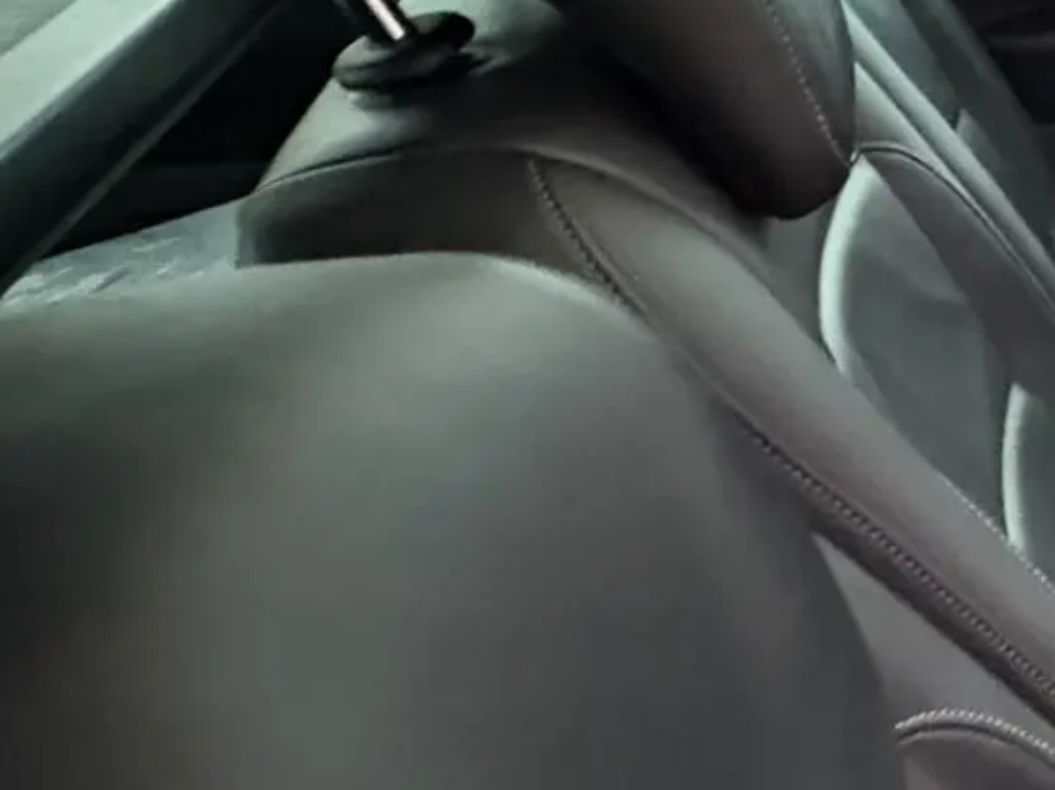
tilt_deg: -29.4
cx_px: 1726
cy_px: 246
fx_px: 1492
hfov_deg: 24.9
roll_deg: -6.2
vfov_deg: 29.4
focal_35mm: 49
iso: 1250
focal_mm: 2.22
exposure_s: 1/30
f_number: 2.2
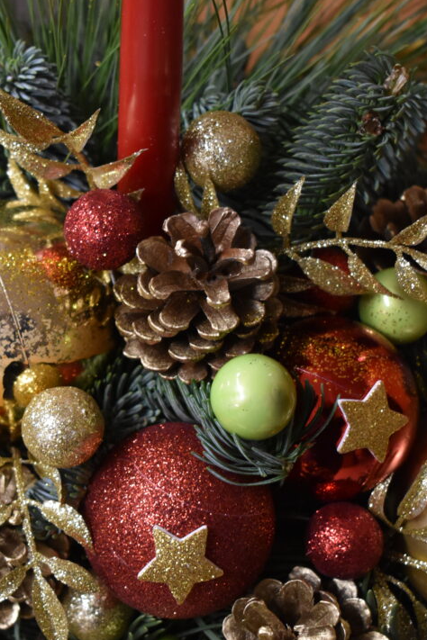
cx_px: 86
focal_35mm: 81
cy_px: 320
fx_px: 1441
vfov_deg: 25.1
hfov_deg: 16.7
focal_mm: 32
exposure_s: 1/60
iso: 1800
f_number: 4.5
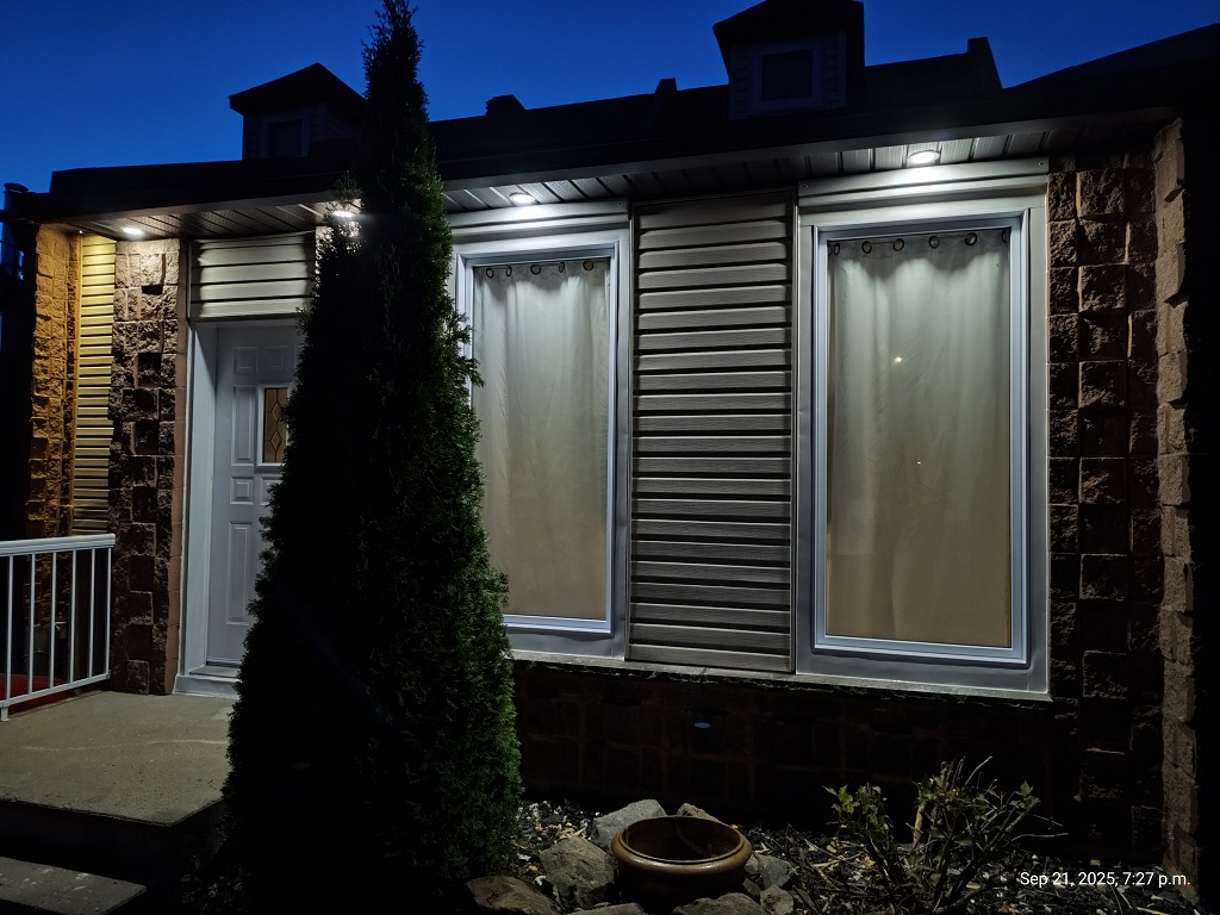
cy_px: 458
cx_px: 610
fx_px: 811
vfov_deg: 58.9
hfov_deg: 73.9
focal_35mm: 23
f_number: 1.8
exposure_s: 1/15.2
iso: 688
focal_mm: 5.56
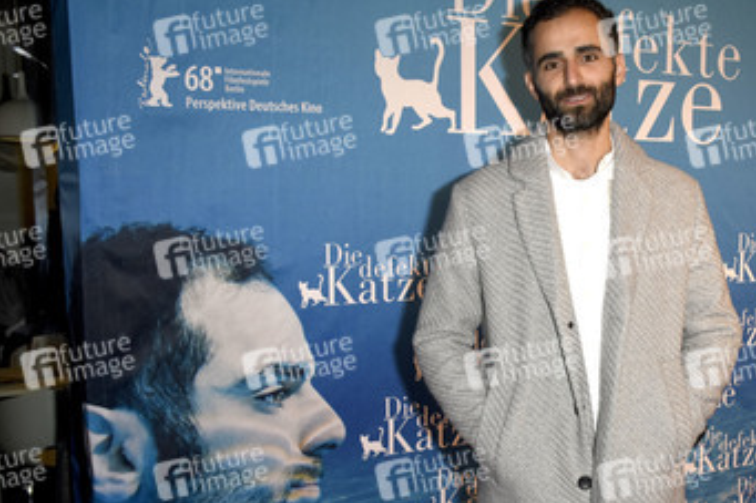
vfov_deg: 29.3
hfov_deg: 42.8
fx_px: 958
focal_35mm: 46
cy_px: 308
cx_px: 462
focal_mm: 23
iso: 500
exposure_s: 1/160
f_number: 8
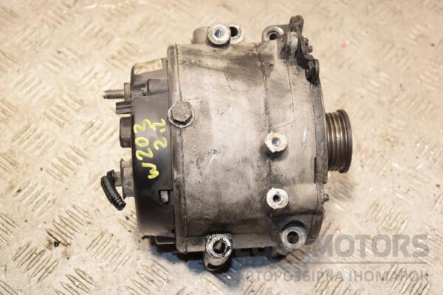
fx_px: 701
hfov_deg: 35.1
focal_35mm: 57
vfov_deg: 23.8
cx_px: 222
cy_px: 148
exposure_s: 1/200
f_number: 5
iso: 800
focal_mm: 38
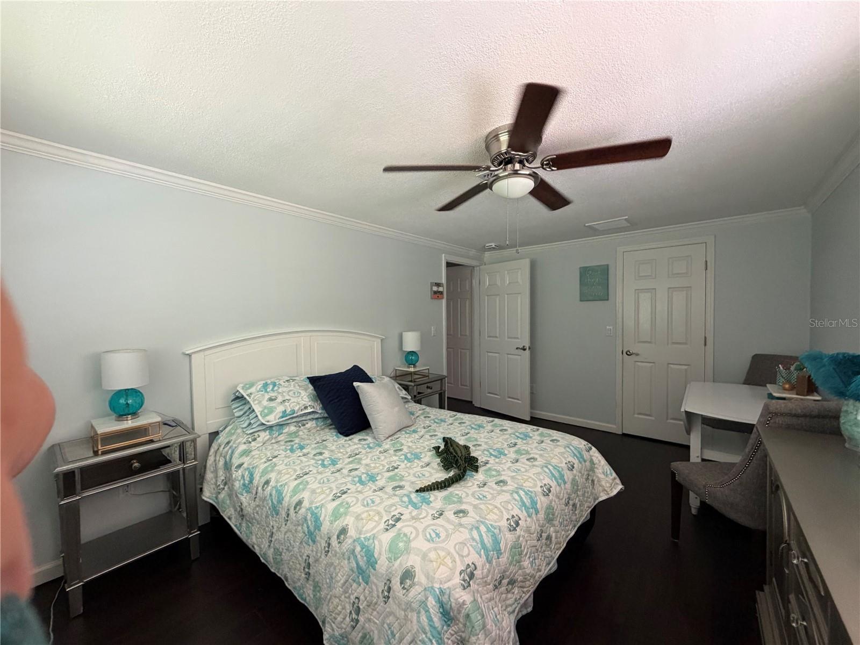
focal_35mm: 14
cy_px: 322
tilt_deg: -1.5
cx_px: 430
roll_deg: +0.4
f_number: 2.2
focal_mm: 2.22
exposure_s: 1/106
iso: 320
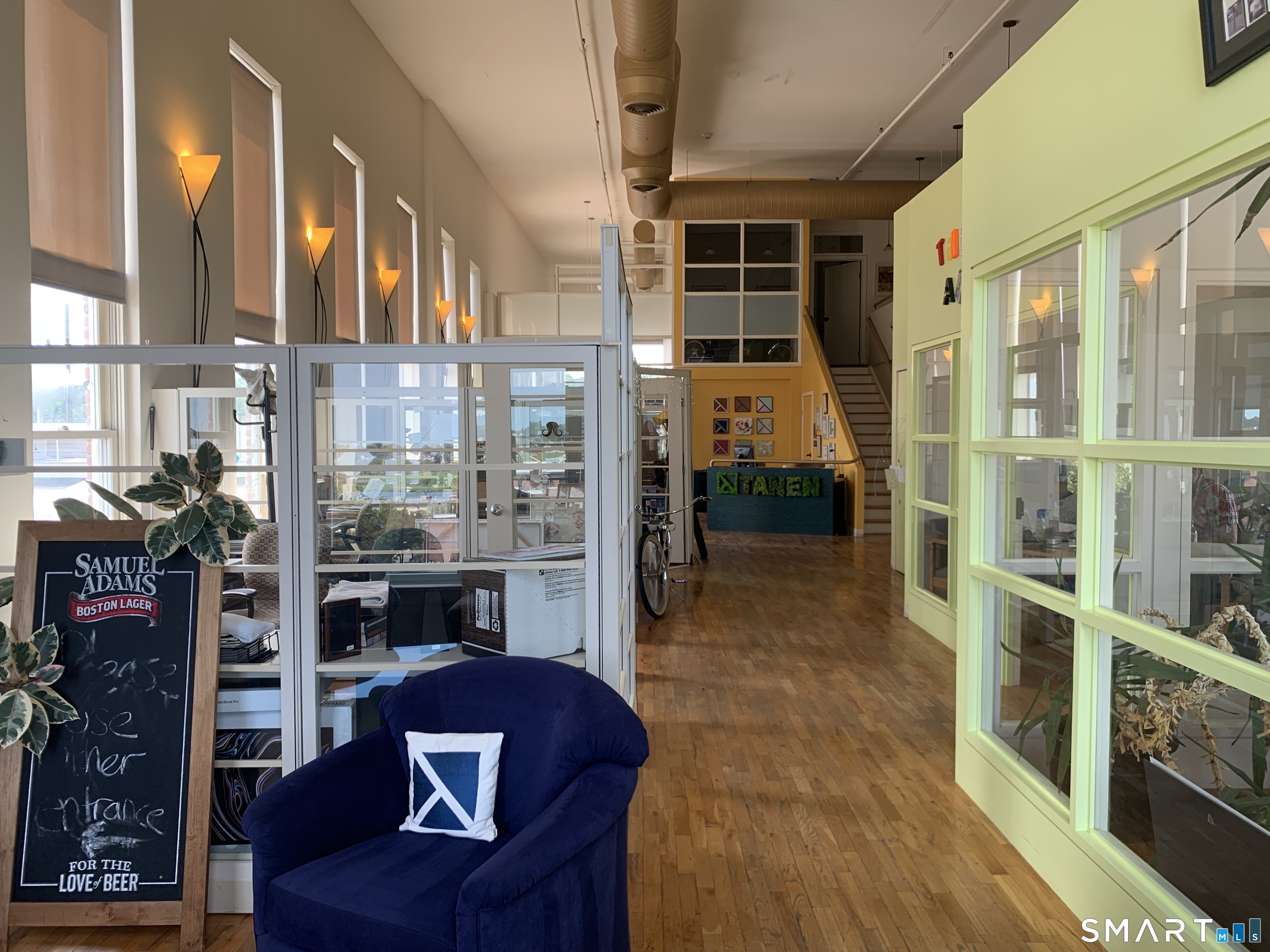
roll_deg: +0.1
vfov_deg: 53.1
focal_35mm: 26
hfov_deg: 67.3
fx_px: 954
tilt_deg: -3.3
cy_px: 476
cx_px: 635
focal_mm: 4.25
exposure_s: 1/121
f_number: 1.8
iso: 40
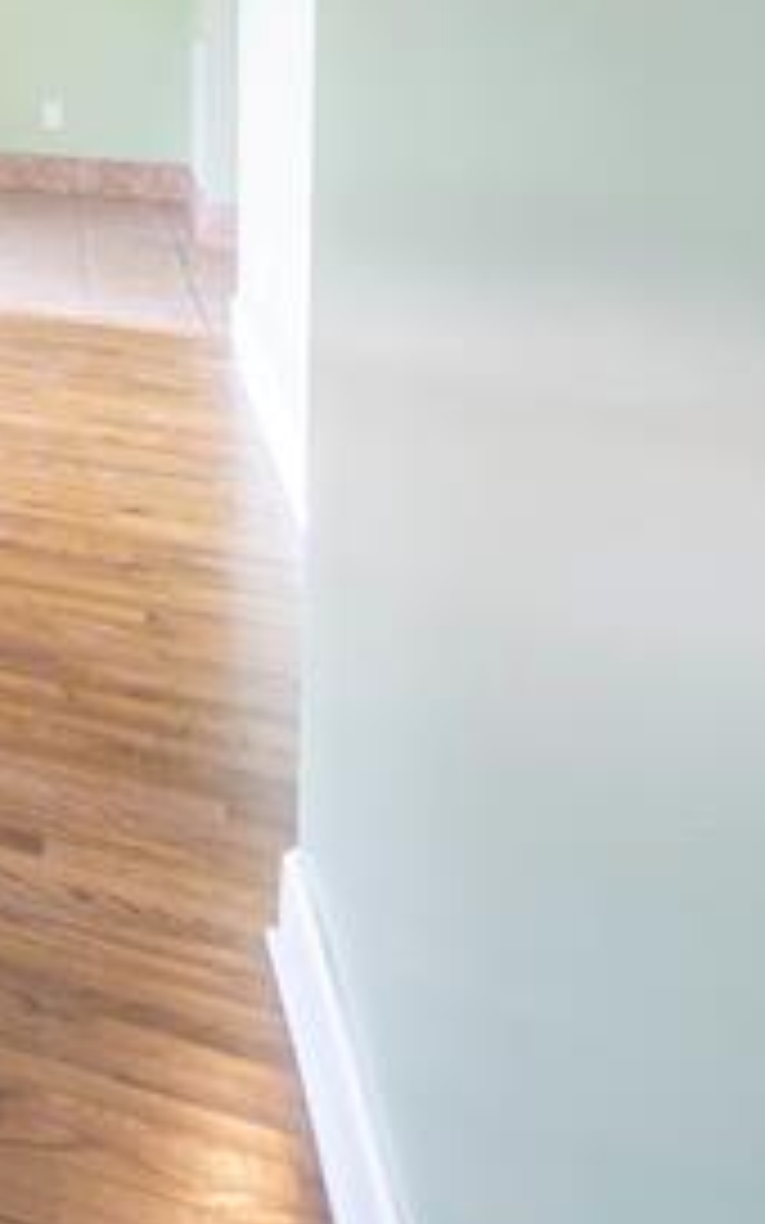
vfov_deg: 36.4
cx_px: -976
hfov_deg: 16.1
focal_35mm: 46
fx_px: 1534
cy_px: -144
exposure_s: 1/4
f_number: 5
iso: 100
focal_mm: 12
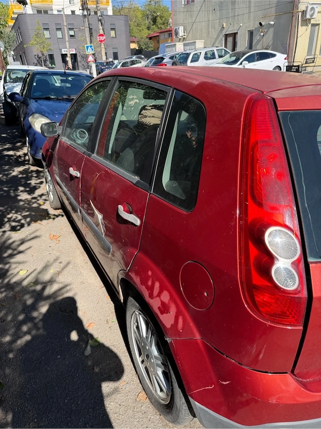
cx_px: 160
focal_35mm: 24
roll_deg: +3.2
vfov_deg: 71.6
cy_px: 214
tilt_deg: -26.2
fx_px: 297
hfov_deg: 56.8
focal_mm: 6.76
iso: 100
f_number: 1.78
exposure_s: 1/1770
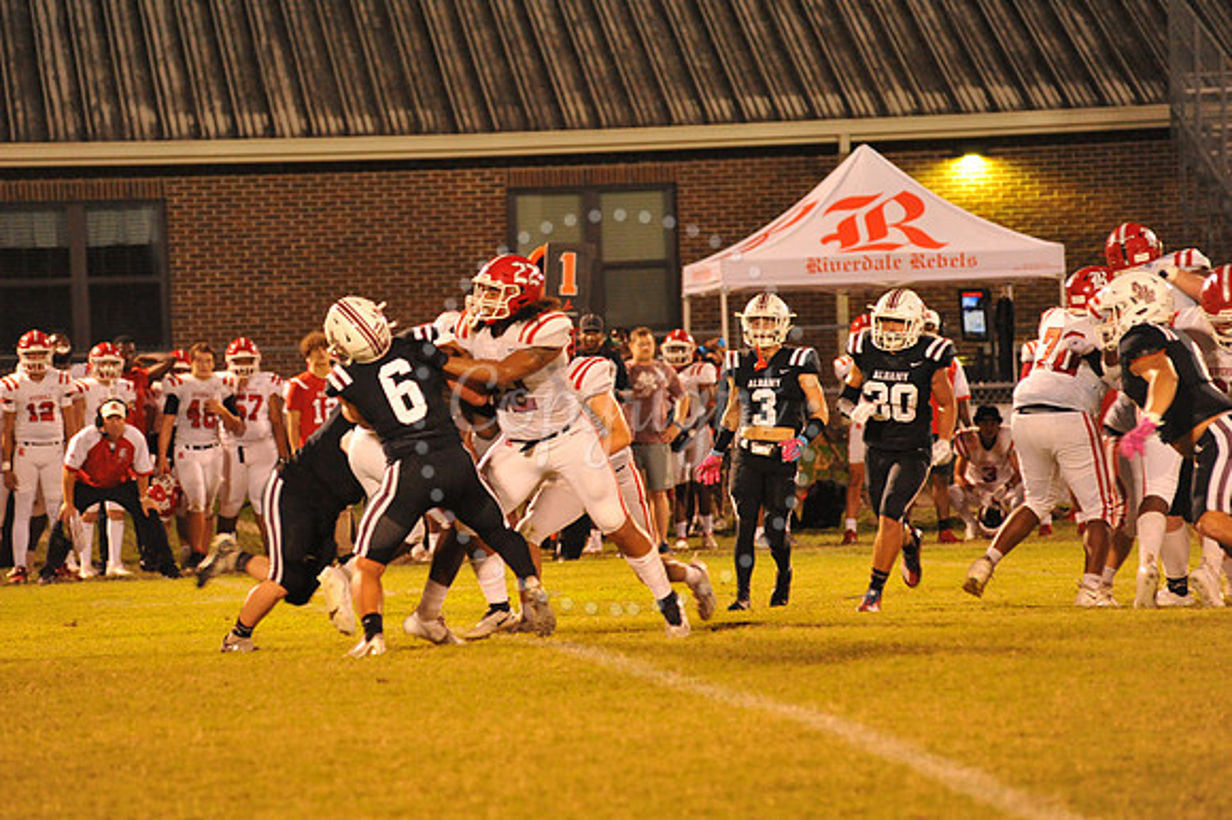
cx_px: 616
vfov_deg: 6.9
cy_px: 410
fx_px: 6840
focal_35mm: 200
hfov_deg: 10.3
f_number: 5
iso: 5000
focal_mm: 200
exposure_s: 1/160
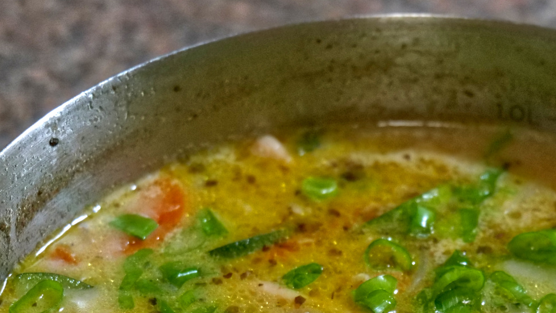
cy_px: 342
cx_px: 432
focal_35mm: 123
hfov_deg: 17.3
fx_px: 1814
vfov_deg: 9.8
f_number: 7.1
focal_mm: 59
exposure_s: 1/80
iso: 6400
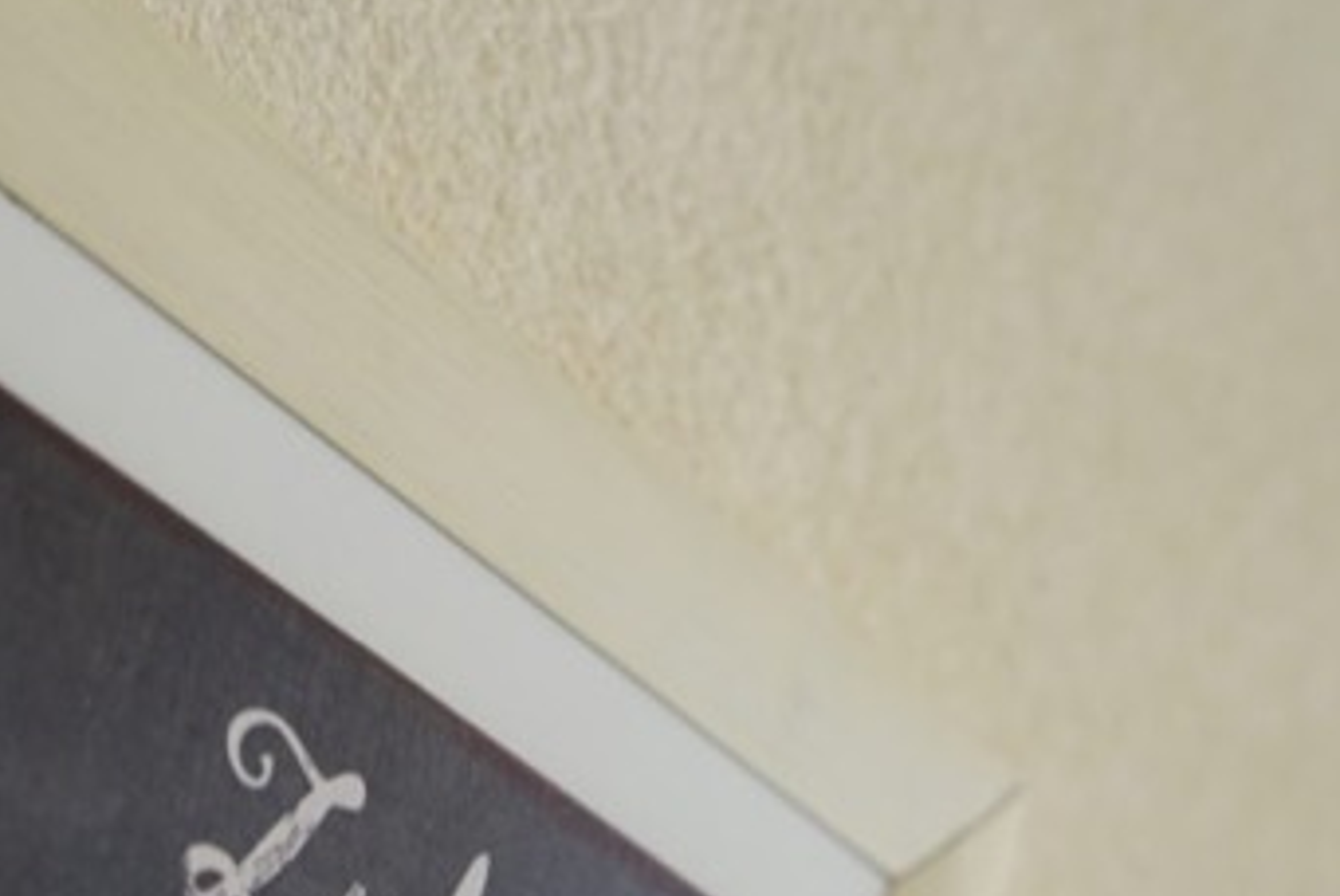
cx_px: 122
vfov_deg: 16.2
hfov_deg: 24.0
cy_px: 965
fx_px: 3055
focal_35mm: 82
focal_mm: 35
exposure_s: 1/100
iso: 200
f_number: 3.2
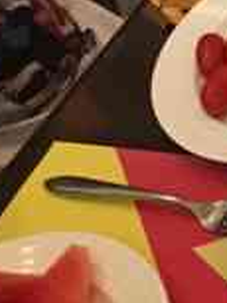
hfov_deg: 7.8
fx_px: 1545
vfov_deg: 11.1
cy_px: 62
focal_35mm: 177
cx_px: 535
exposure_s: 1/10
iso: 100
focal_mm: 4.15
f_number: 2.2
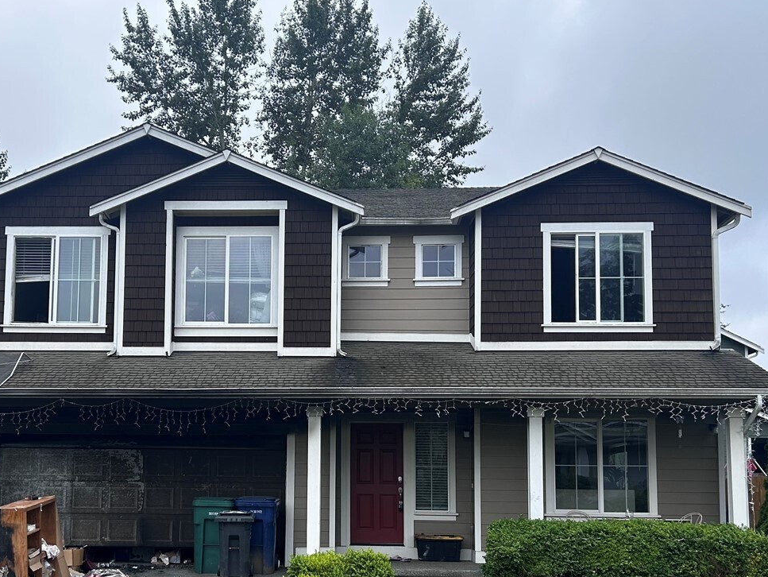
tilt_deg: +5.8
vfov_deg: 33.3
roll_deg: +0.2
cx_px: 307
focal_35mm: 43
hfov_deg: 43.6
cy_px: 393
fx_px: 954
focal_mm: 5.7
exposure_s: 1/1531
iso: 50
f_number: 1.5
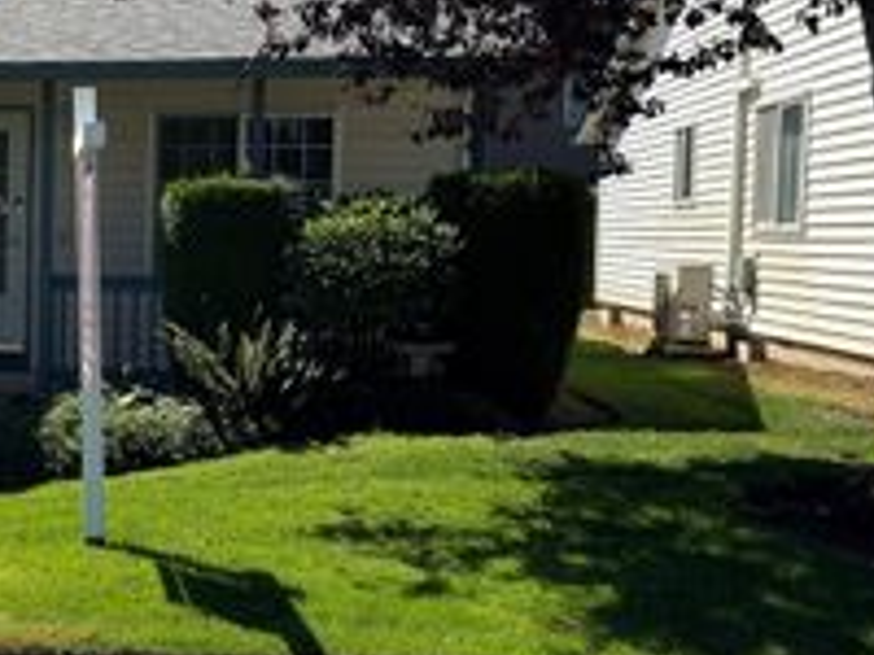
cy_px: 303
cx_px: 0
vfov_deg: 24.4
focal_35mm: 60
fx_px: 1515
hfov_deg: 30.0
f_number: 1.78
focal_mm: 6.76
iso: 80
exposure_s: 1/3096
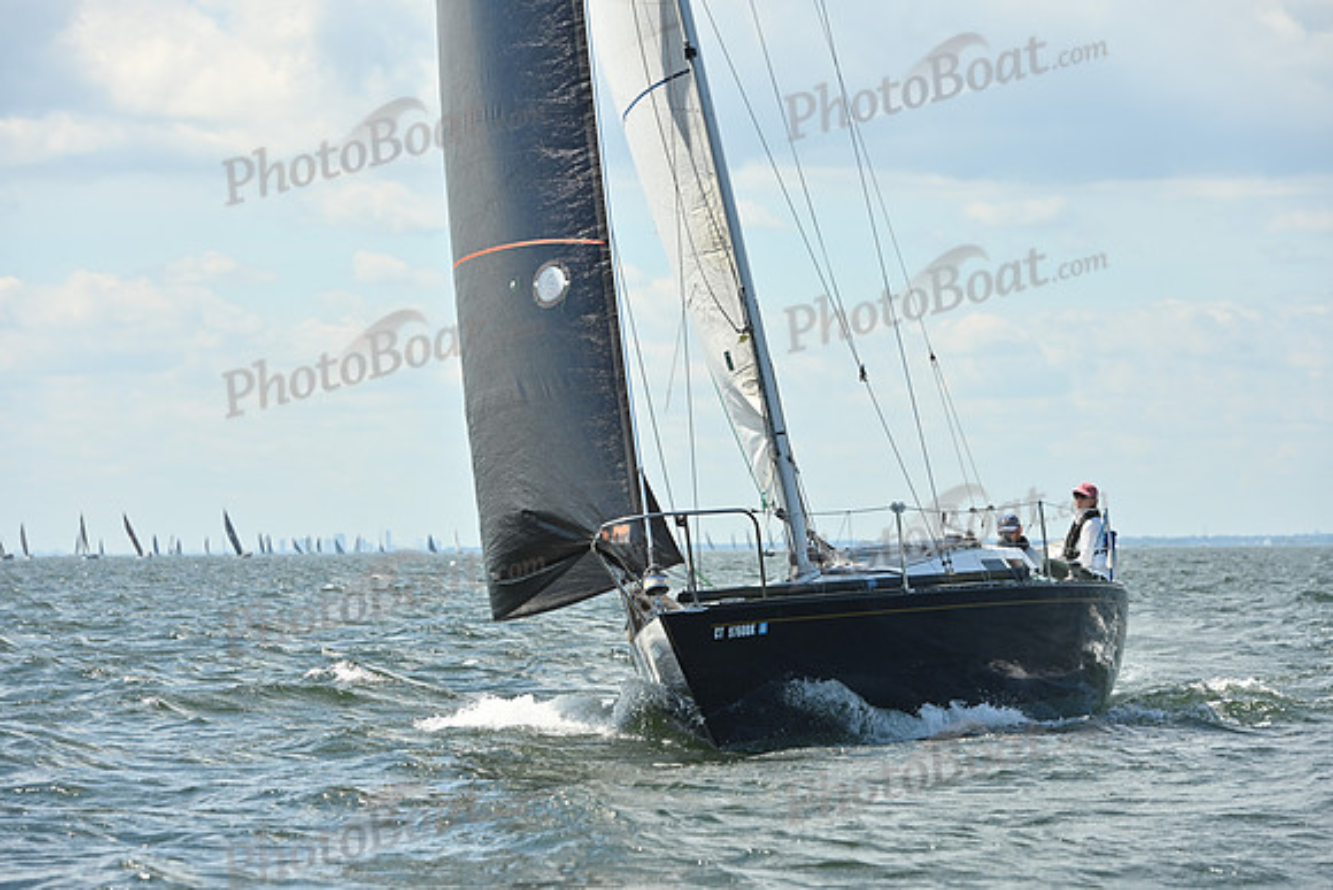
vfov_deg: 9.2
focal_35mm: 150
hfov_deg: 13.7
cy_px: 445
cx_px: 666
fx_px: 5555
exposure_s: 1/1250
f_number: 7.1
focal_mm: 150
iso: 250
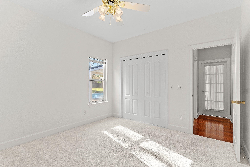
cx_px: 125
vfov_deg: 70.4
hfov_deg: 93.3
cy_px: 84
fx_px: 118
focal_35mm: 17
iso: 100
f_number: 9
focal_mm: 17
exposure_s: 1/2
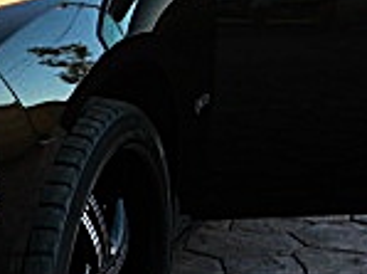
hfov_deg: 12.5
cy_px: 188
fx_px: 1639
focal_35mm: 155
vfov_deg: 9.5
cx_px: -74
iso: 50
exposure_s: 1/100
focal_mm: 6.3
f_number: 2.8
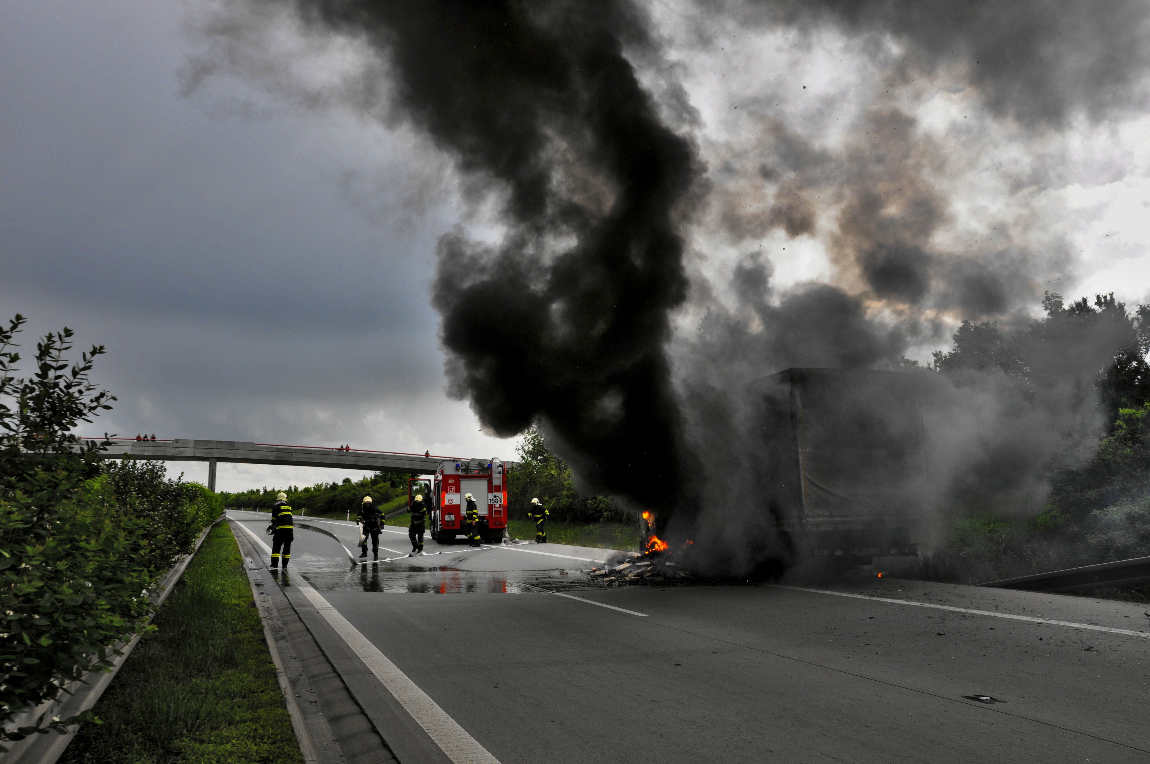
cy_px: 382
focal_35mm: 30
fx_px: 957
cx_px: 575
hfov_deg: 62.0
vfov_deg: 43.5
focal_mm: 20
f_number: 11
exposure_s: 1/125
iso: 200
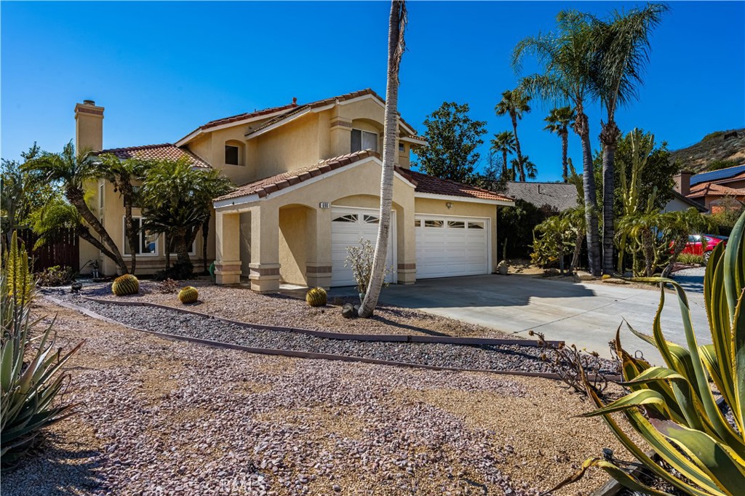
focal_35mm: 20
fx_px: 403
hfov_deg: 85.4
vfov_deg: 63.2
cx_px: 372
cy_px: 248
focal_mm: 19.5
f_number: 11
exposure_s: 1/320
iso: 80
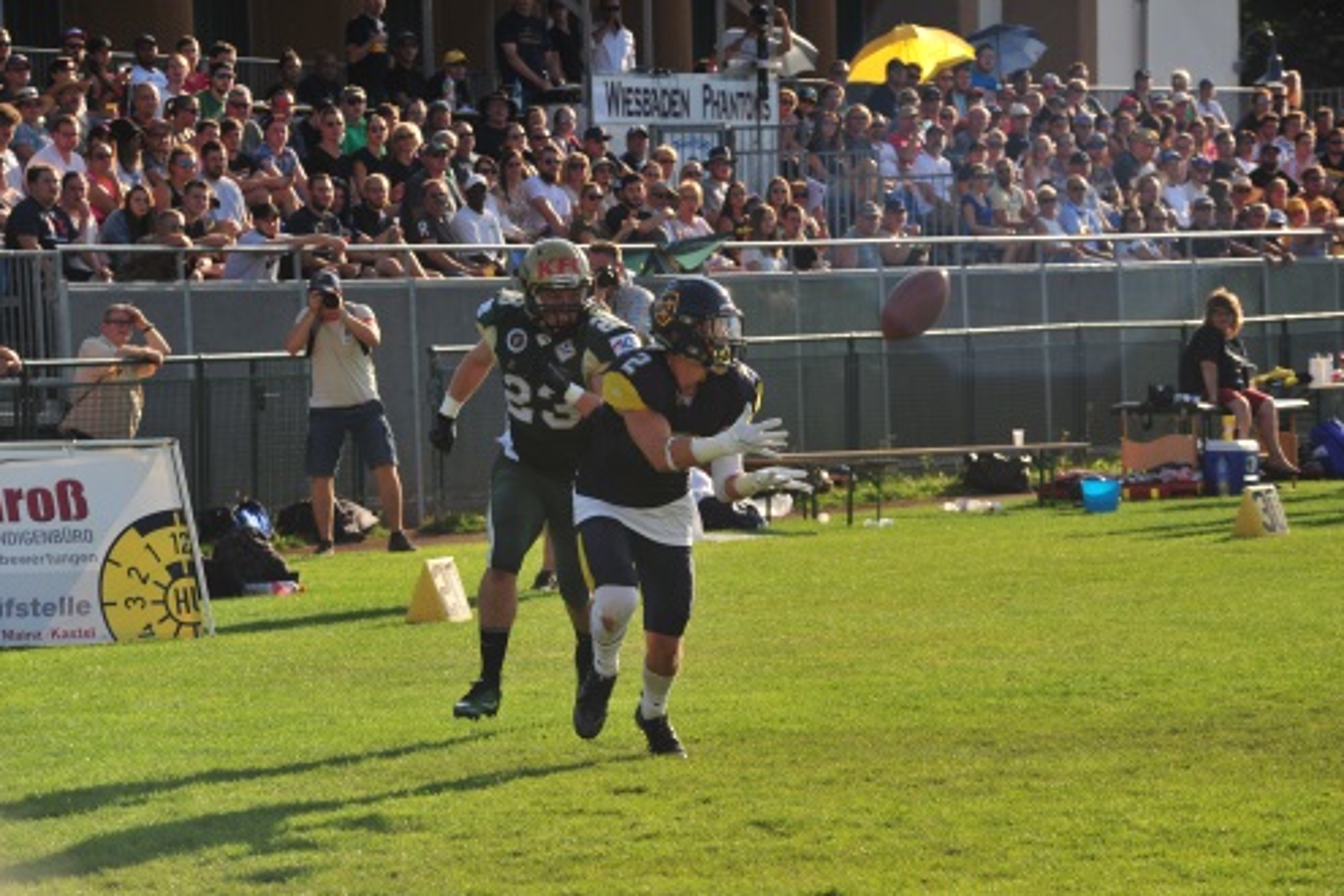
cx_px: 676
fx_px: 7541
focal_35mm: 202
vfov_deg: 6.8
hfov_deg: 10.2
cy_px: 449
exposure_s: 1/1000
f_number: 9
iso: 1000
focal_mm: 200
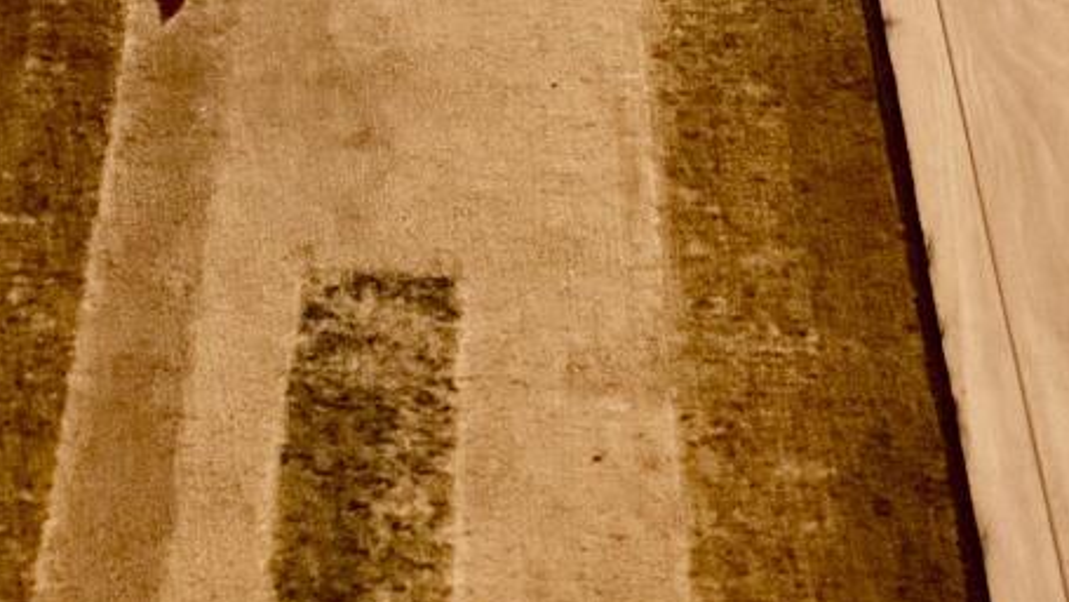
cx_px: 108
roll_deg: +0.9
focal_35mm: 115
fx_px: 3260
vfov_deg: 7.9
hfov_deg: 18.3
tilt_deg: -9.1
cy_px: -1604
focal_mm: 6.76
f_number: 1.78
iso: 400
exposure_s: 1/120
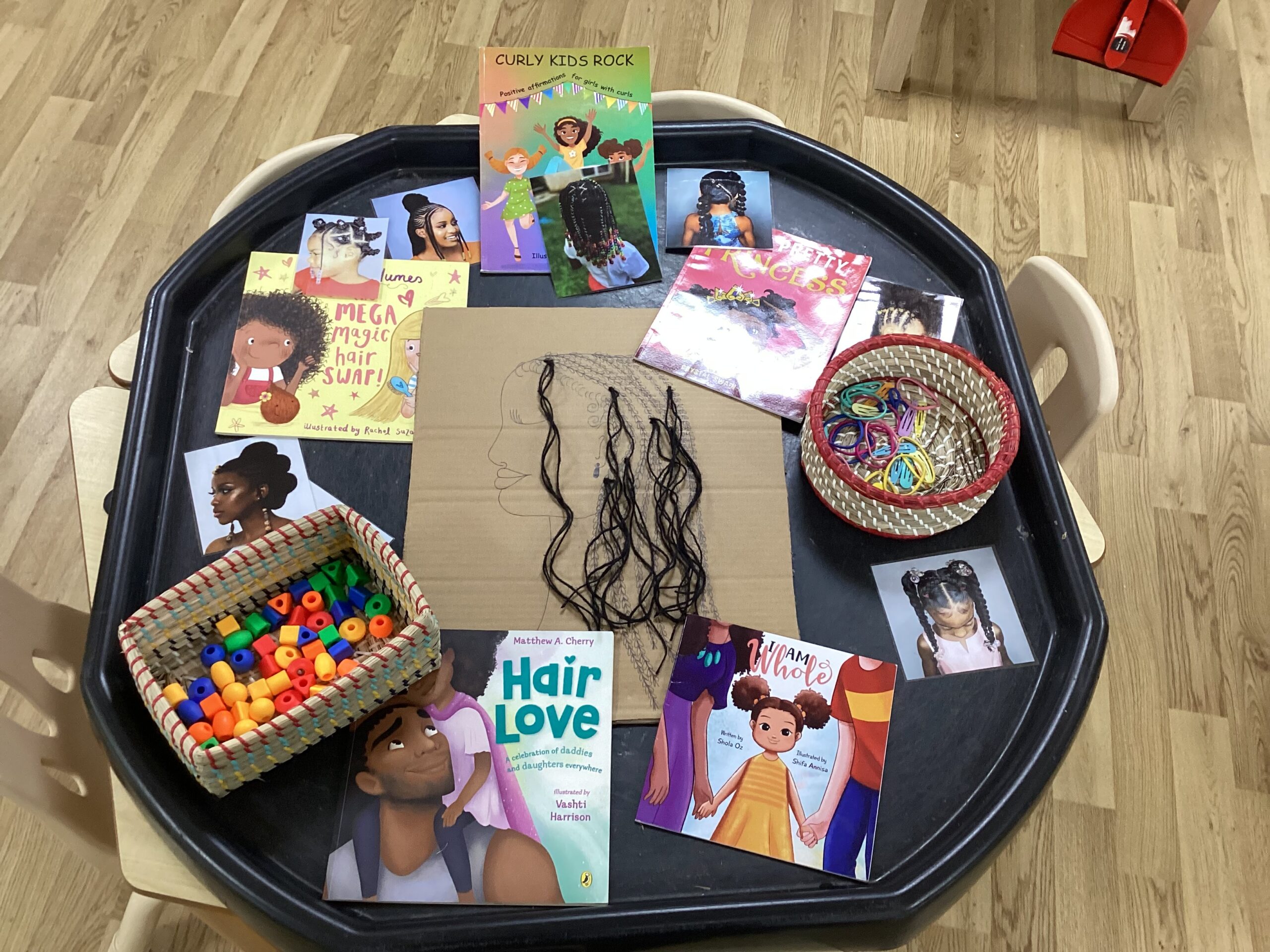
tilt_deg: -59.0
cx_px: 635
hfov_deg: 58.4
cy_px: 476
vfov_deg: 45.4
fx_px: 1137
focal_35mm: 31
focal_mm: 3.3
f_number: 2.4
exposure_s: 1/50
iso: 200
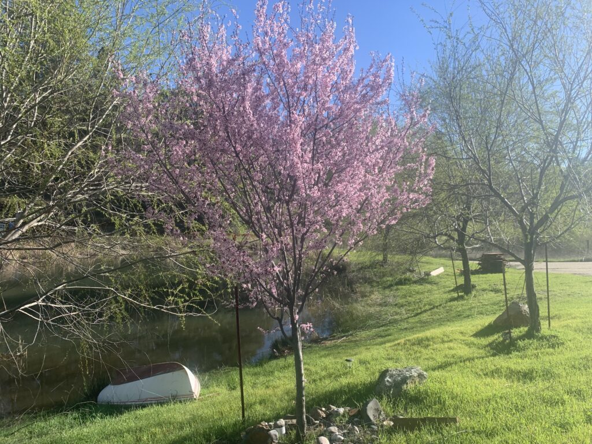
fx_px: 445
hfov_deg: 67.3
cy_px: 222
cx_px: 296
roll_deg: +1.7
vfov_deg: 53.1
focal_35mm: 26
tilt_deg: -0.4
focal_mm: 4.25
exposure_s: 1/1100
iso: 25
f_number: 1.8
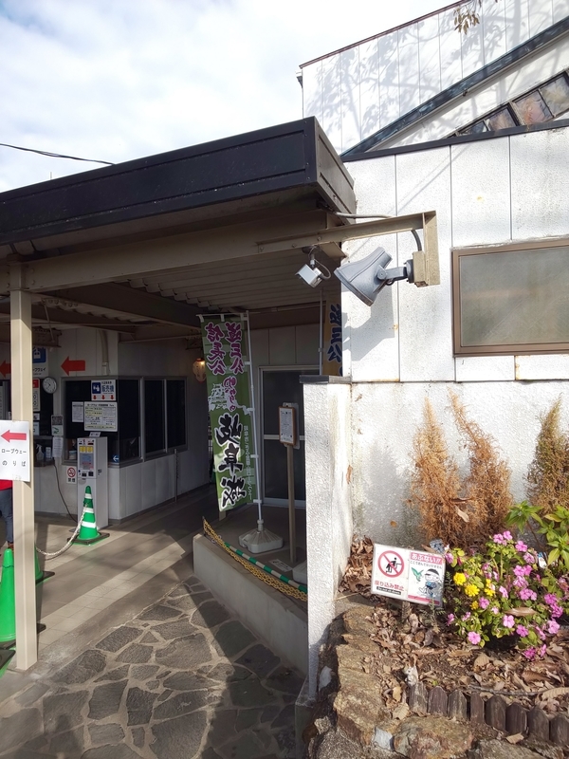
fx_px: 438
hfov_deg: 66.0
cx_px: 284
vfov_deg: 81.7
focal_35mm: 20
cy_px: 380
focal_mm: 3.45
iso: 28
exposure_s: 1/464
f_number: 1.94
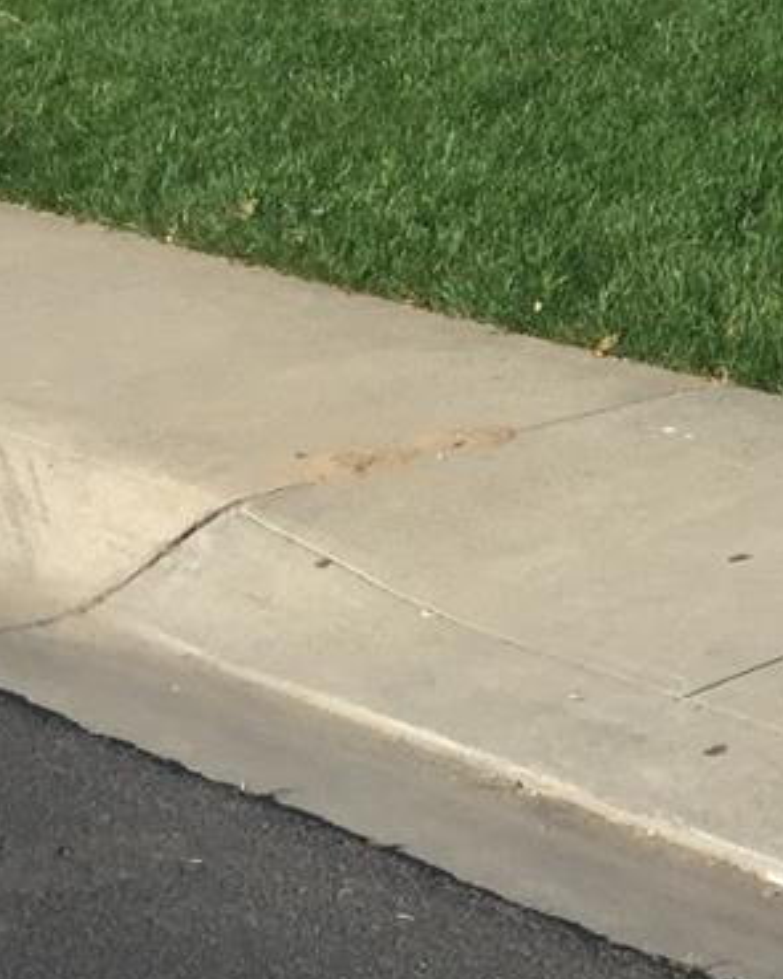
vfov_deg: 15.8
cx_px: 1470
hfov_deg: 12.2
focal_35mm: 115
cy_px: -316
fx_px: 3333
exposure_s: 1/1041
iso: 32
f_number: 2.2
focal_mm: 4.15
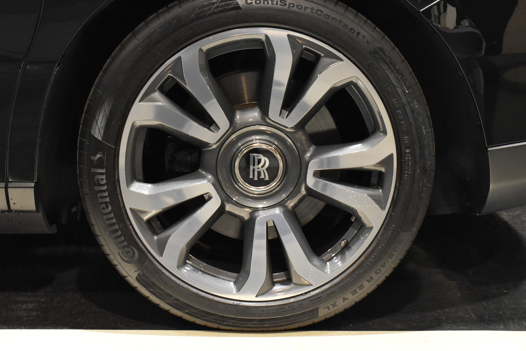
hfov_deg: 38.9
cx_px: 263
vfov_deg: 26.5
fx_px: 745
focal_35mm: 51
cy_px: 176
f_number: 8
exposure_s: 1/50
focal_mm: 34
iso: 6400
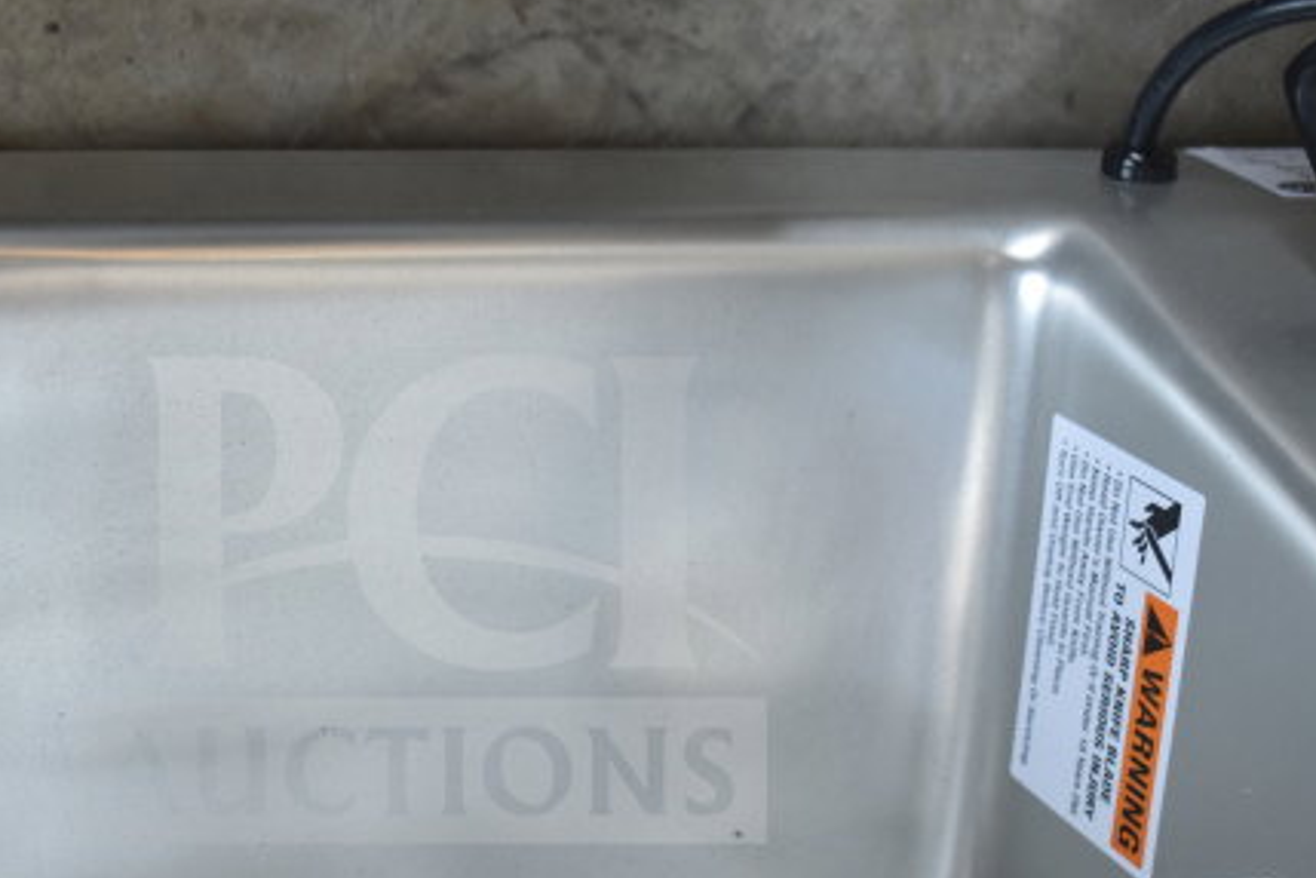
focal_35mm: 75
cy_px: 600
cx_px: 420
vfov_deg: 18.2
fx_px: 2731
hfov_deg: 26.9
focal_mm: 35
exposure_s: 1/60
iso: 560
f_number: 4.5
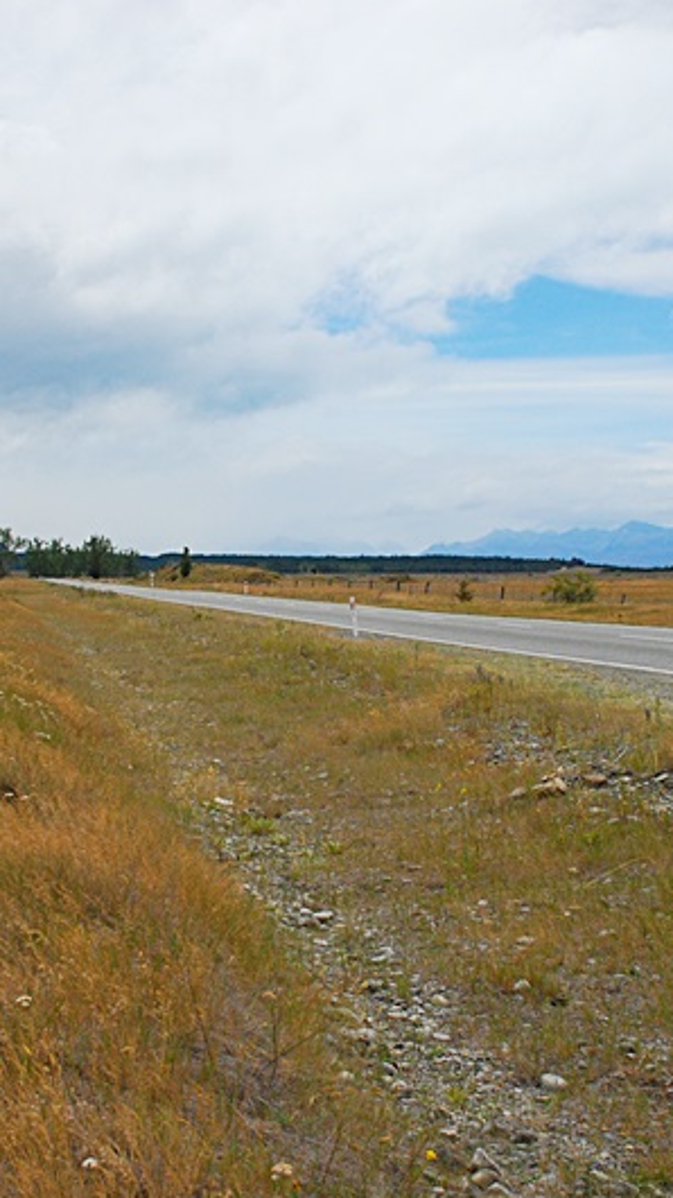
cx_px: 215
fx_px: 1809
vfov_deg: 36.6
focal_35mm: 57
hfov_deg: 21.0
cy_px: 599
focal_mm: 24
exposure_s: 1/2500
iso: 400
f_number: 6.3
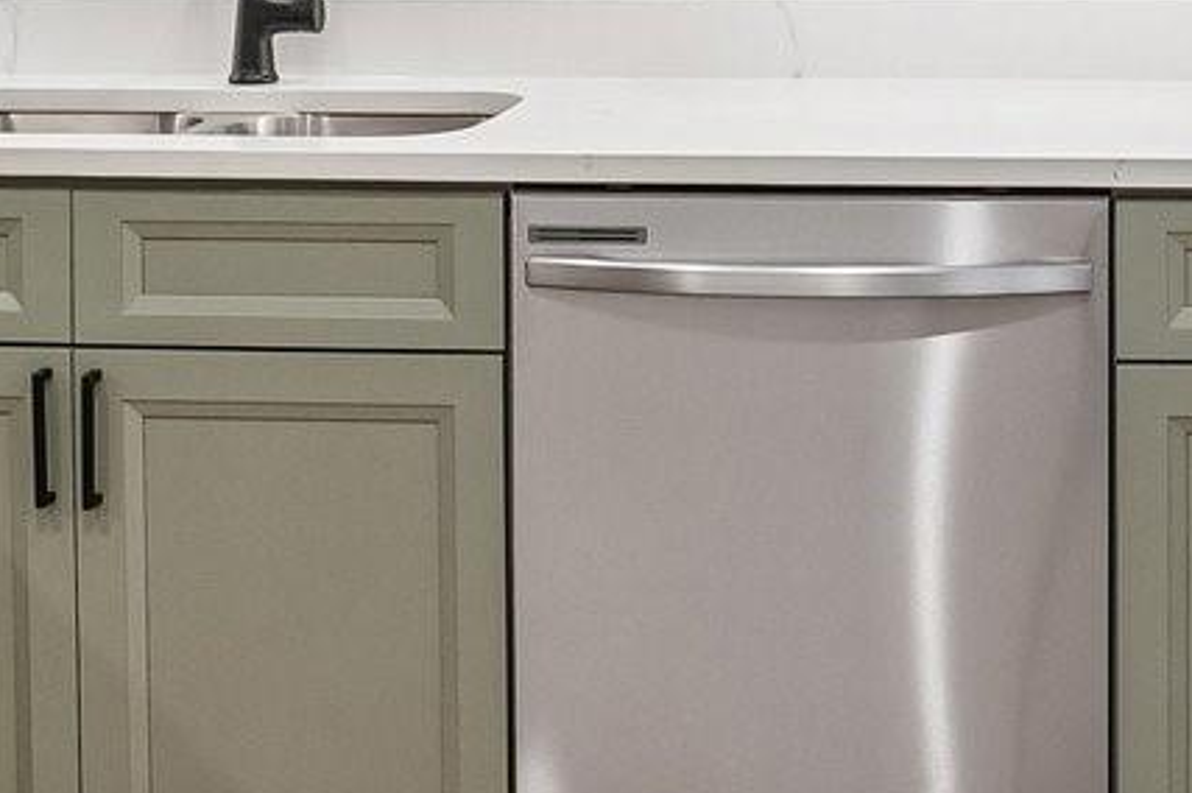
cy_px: -205
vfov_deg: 17.8
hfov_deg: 27.5
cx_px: 955
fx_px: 2382
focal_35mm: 72
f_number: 8
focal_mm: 10
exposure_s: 1/30
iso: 320
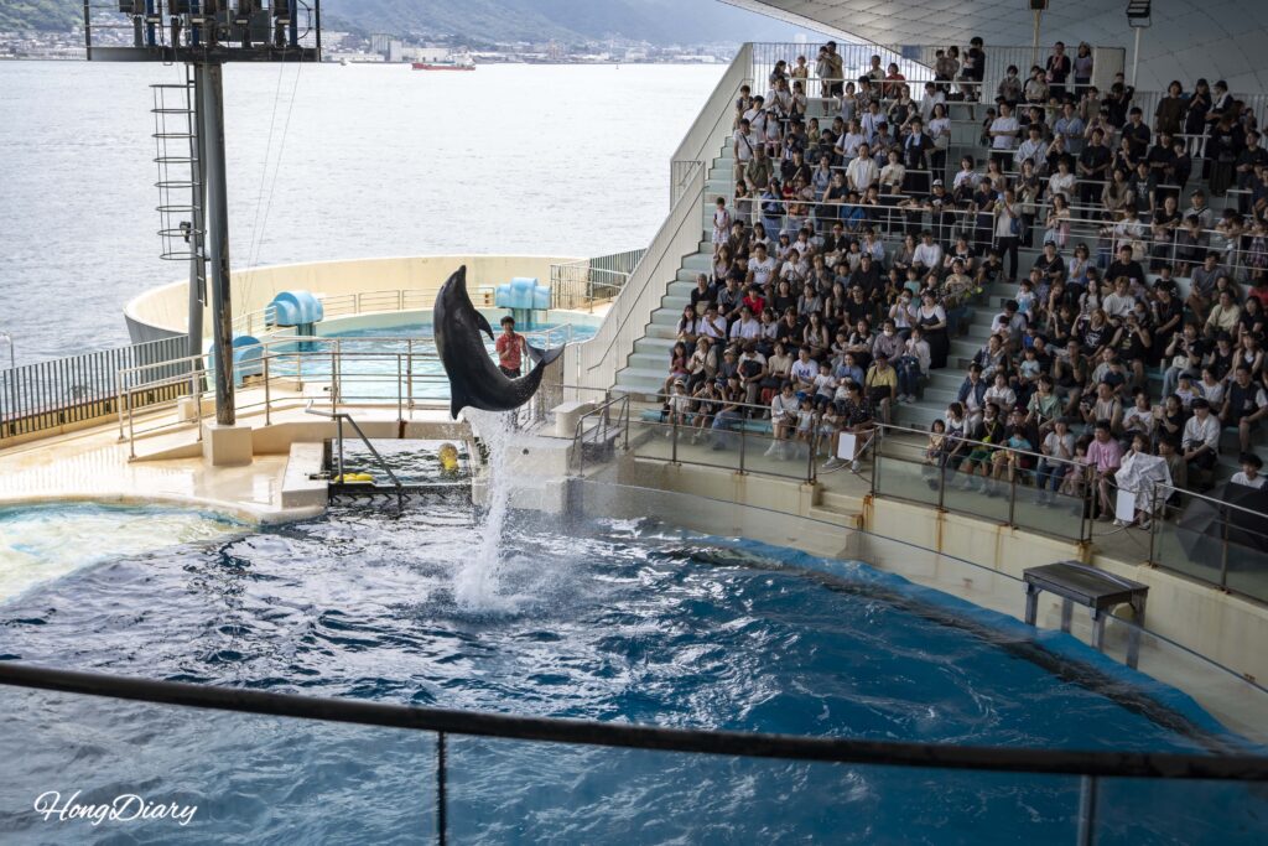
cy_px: 423
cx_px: 634
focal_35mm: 46
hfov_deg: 42.7
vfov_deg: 29.3
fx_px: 1620
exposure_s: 1/400
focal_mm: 46
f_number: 5.6
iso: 250
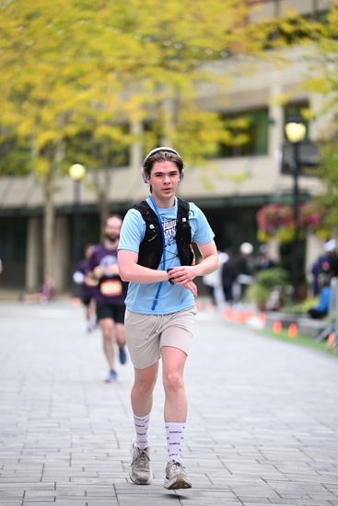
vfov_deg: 12.4
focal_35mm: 165
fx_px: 2322
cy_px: 253
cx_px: 169
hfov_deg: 8.3
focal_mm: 165
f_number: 2.8
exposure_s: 1/2000
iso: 640
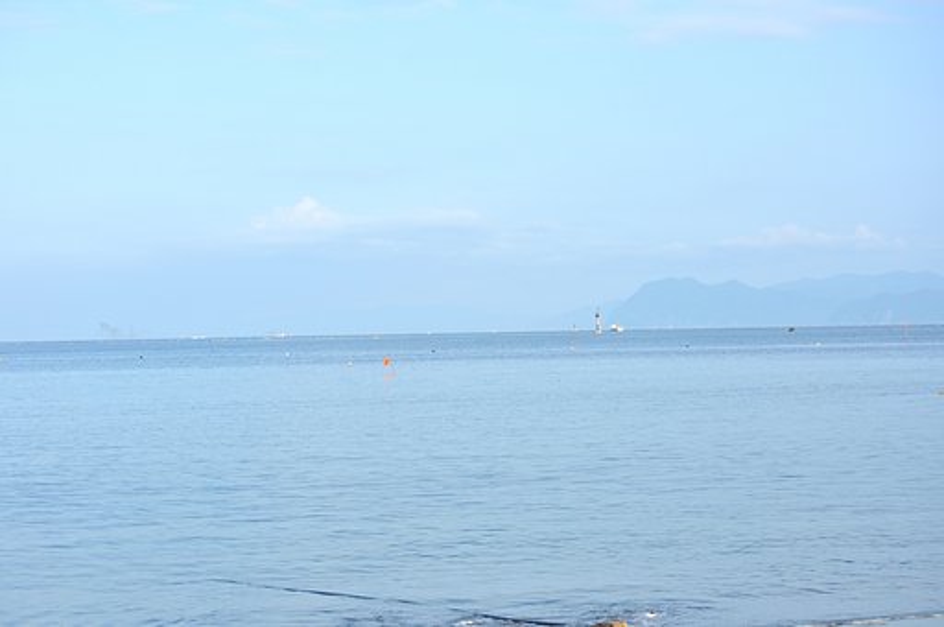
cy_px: 314
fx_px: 2161
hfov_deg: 24.6
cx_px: 472
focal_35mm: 82
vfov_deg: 16.5
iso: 200
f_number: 10
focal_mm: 55
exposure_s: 1/400
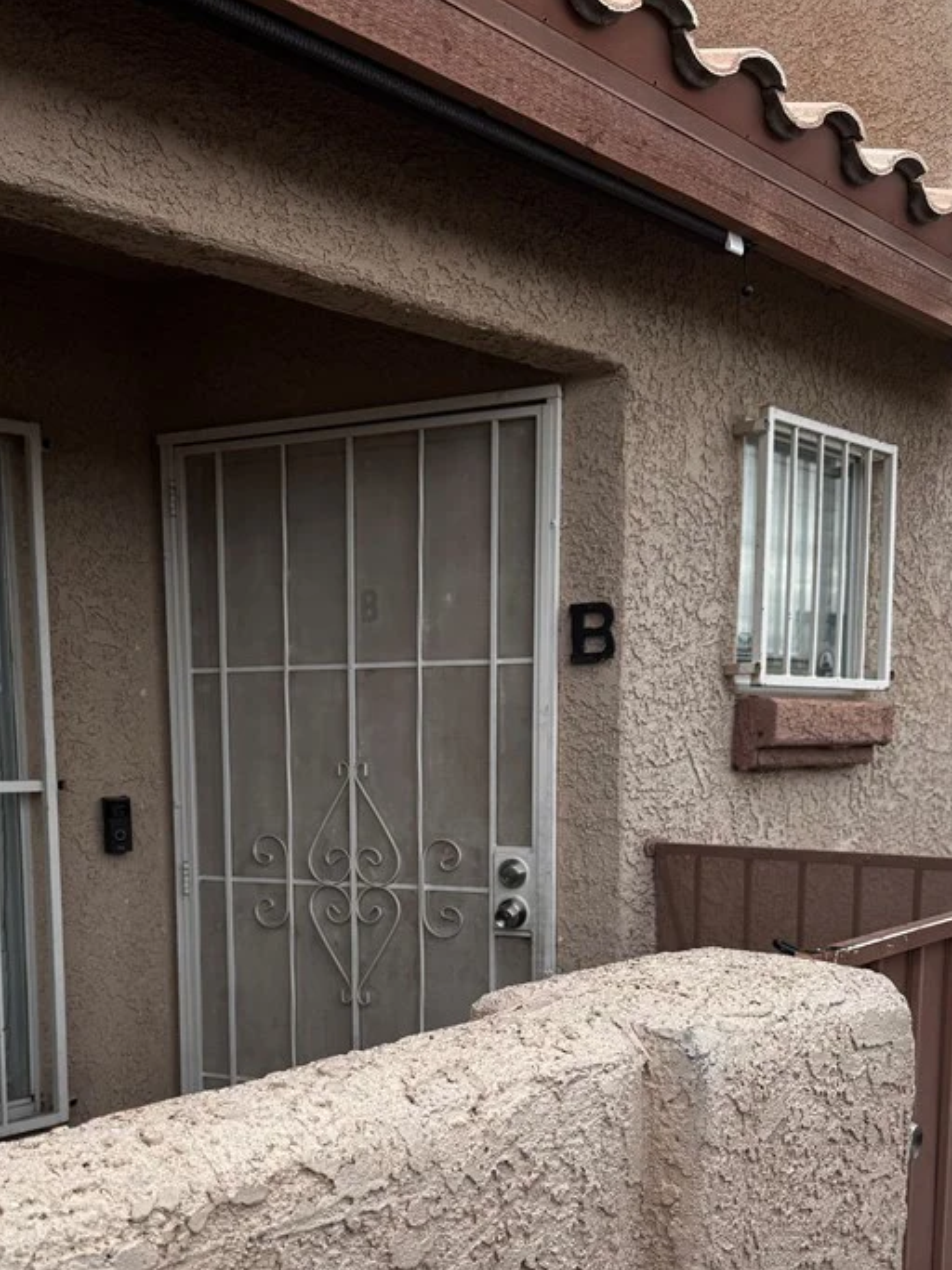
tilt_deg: -6.9
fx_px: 1320
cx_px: 372
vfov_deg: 49.9
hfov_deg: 39.4
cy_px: 906
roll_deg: +1.3
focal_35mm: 36
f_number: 1.78
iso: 80
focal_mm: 6.76
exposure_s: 1/2415
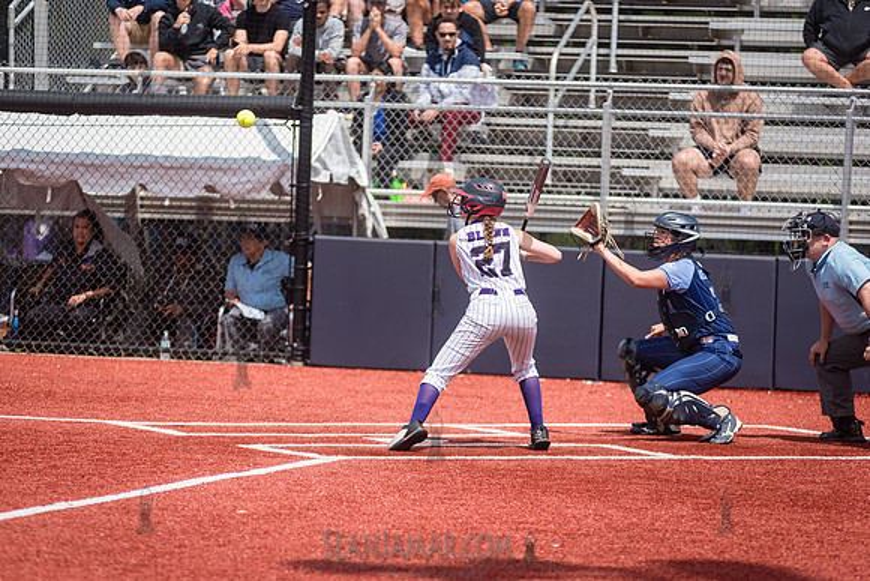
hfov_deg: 11.1
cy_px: 290
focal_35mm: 185
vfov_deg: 7.4
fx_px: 4472
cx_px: 435
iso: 200
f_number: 3.5
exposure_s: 1/3200
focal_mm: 185
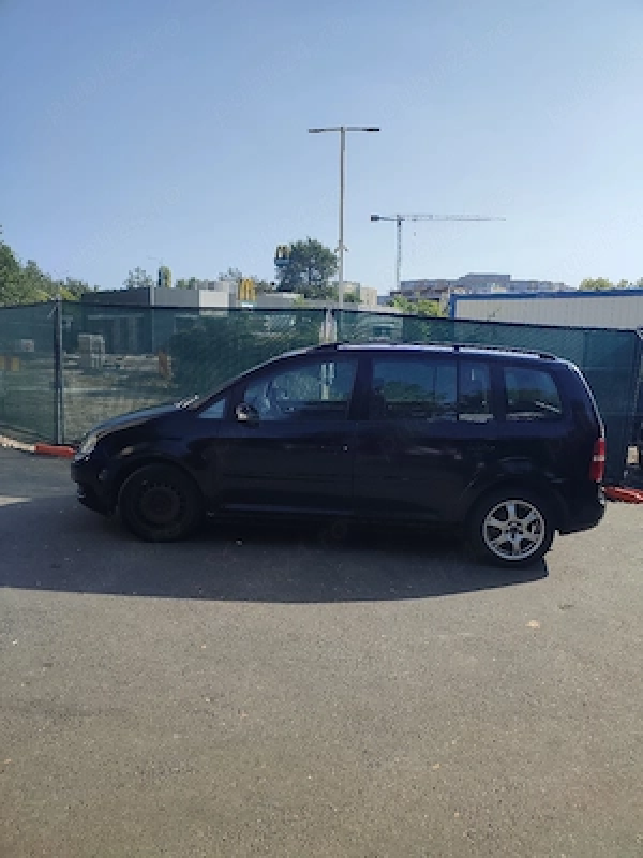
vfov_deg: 69.4
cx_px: 322
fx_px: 619
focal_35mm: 25
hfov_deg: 54.9
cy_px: 429
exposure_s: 1/769
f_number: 1.9
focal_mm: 6.04
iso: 50
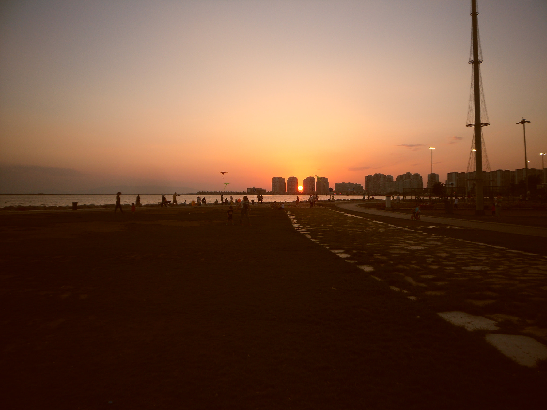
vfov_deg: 49.7
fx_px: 442
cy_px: 205
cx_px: 274
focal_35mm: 28
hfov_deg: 63.4
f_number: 3.4
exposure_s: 1/165
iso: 80
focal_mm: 5.1
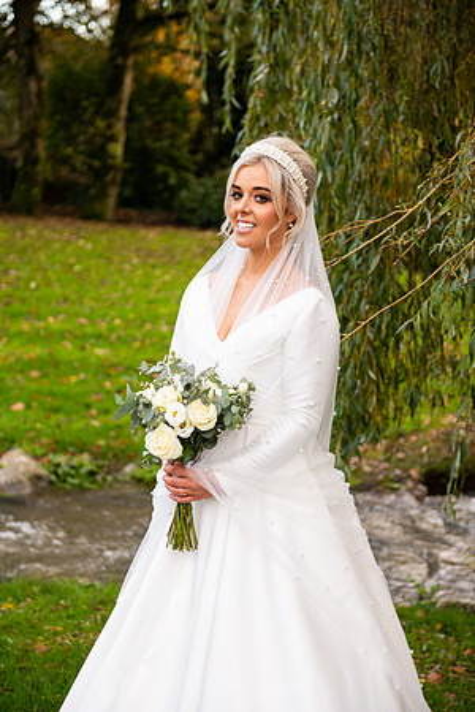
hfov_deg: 19.5
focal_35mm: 70
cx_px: 238
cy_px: 356
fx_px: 1385
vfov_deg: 28.8
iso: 160
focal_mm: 70
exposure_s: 1/160
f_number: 3.5
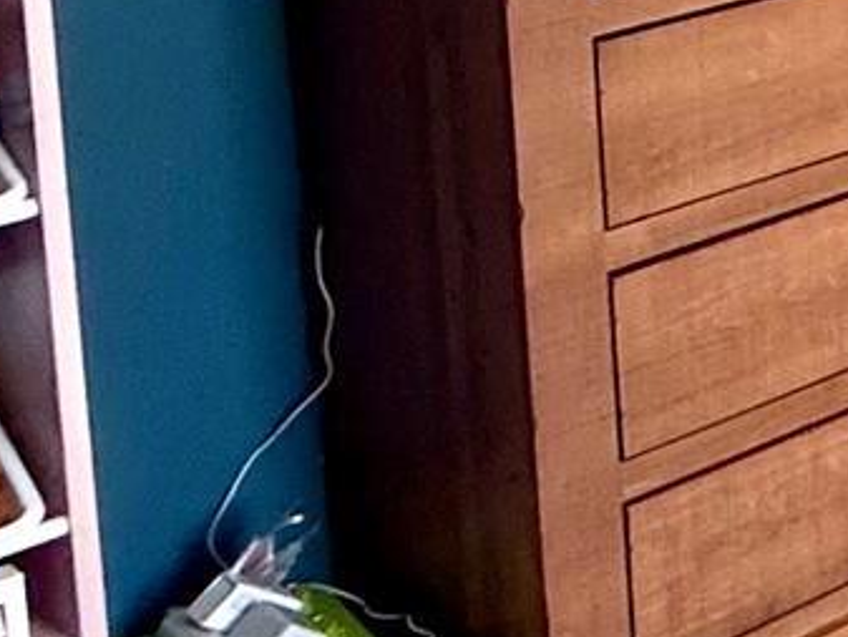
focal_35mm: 85
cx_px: 2297
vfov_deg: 15.2
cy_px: -476
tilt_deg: -5.8
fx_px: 2083
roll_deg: -0.4
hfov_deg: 13.0
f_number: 2.2
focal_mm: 2.22
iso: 50
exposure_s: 1/99
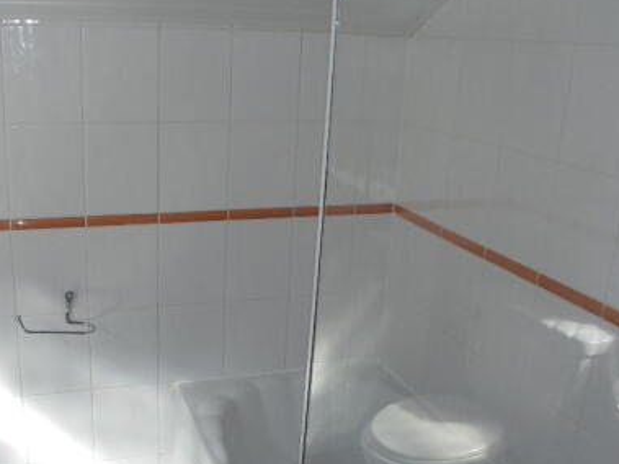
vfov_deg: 35.9
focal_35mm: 40
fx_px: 715
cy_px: 254
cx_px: 226
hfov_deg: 46.3
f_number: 4
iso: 50
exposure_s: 1/80
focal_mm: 4.6
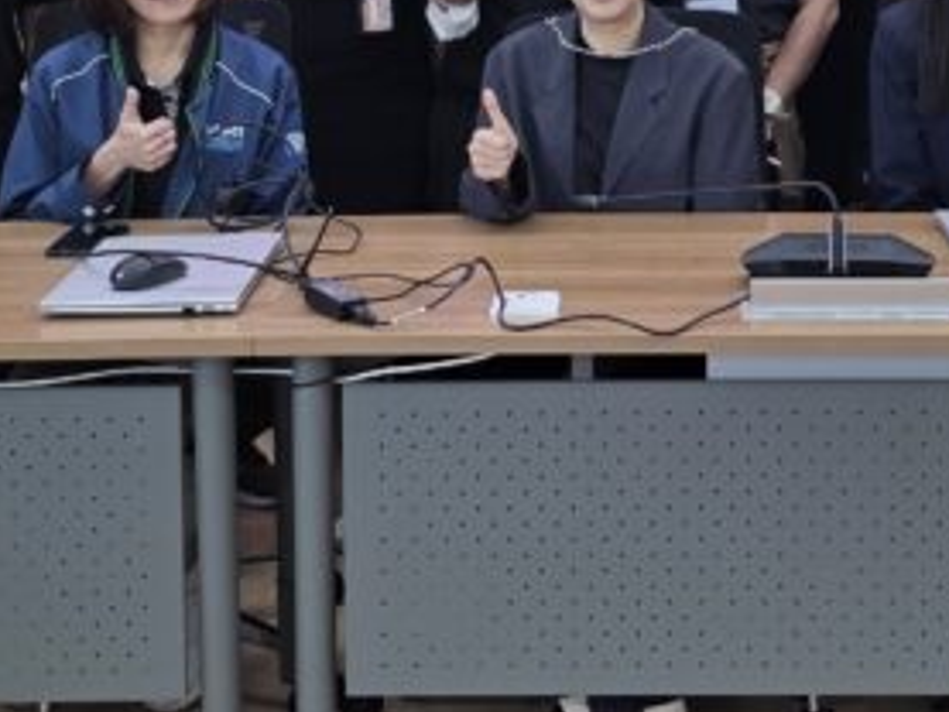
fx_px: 2331
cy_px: -106
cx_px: 671
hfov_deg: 22.9
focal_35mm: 85
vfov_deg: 16.7
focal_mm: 6.3
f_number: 1.7
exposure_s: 1/100
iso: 32
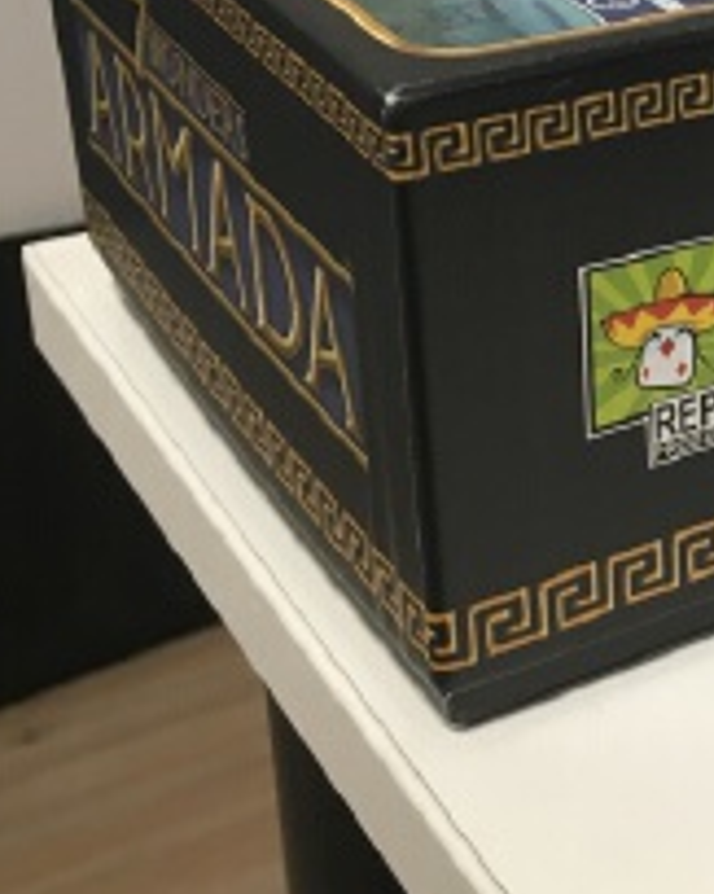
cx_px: 1084
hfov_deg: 18.3
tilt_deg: -23.5
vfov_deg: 25.2
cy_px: 158
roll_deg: -3.3
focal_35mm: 74
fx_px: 1956
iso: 100
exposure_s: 1/33
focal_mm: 4.15
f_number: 2.2
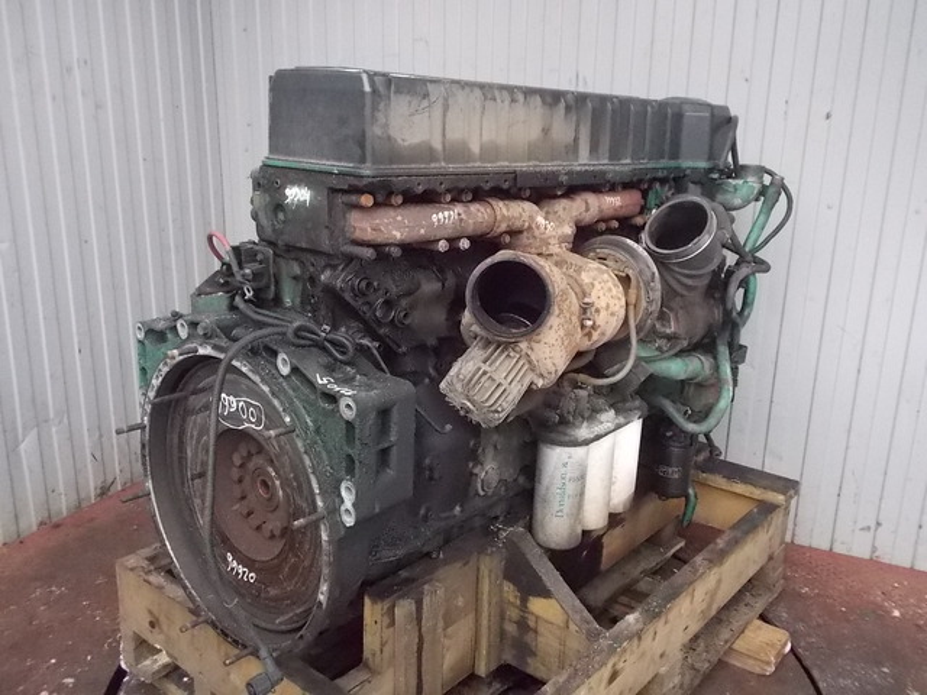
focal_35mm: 29
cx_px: 464
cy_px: 348
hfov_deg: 61.7
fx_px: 777
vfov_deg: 48.2
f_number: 3.3
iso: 640
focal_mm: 4.1
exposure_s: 1/125
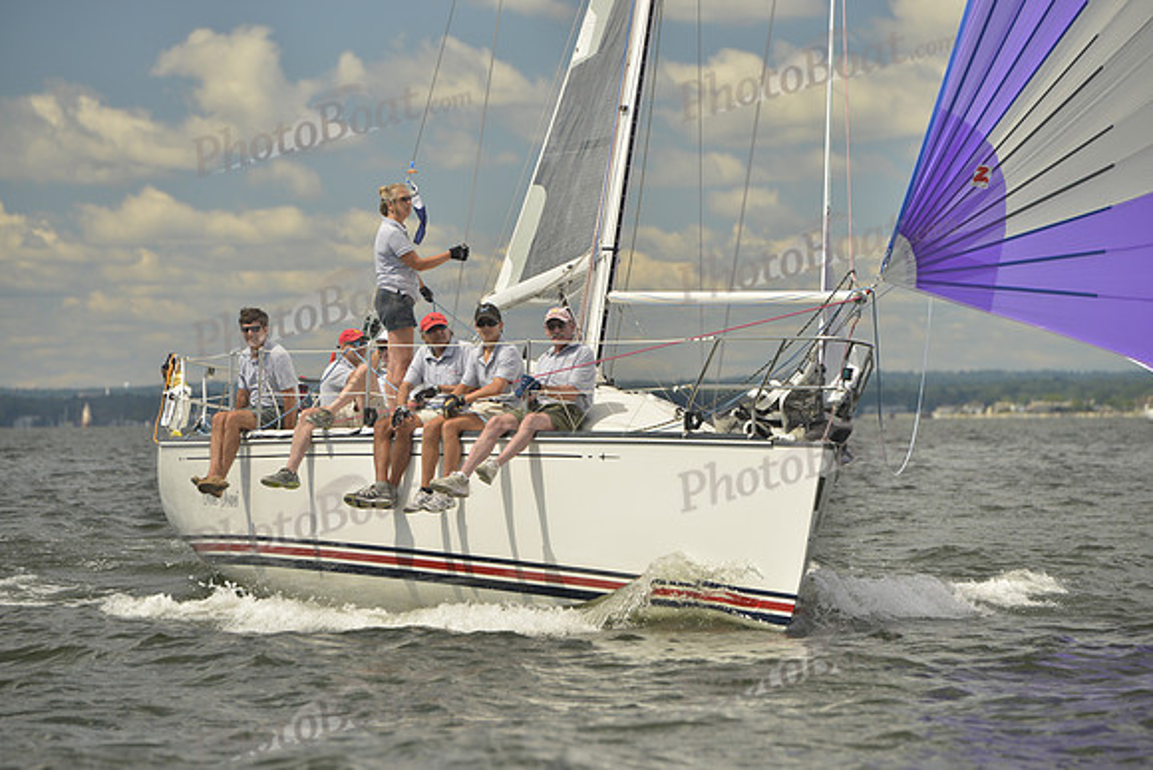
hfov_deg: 11.1
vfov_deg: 7.4
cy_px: 385
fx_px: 5926
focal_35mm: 185
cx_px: 576
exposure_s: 1/640
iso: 200
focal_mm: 185
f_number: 6.3
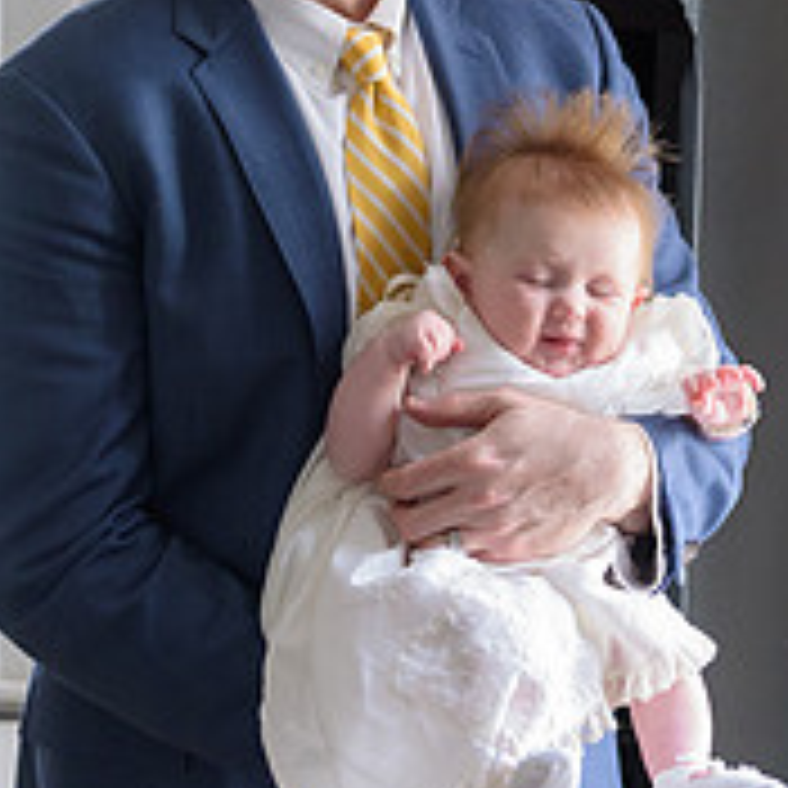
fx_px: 3477
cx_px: 576
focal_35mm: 135
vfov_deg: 12.8
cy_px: 106
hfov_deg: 12.9
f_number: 3.2
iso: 1600
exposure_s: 1/125
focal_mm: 48
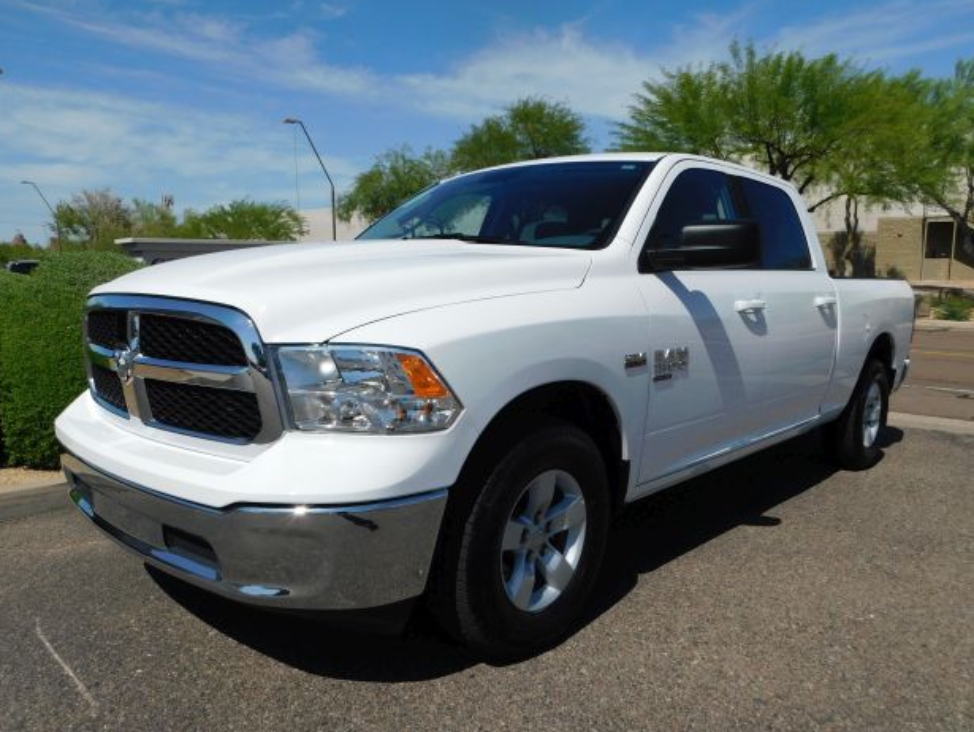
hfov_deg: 67.2
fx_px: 732
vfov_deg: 53.1
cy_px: 377
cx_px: 469
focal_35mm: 26
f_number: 6.2
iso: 125
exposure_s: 1/800
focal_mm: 4.5
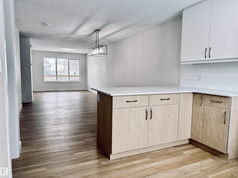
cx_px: 119
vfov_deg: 56.8
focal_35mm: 24
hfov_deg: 71.6
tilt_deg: -5.5
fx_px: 165
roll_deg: -0.7
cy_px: 89
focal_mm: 6.86
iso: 100
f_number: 1.78
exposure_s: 1/120
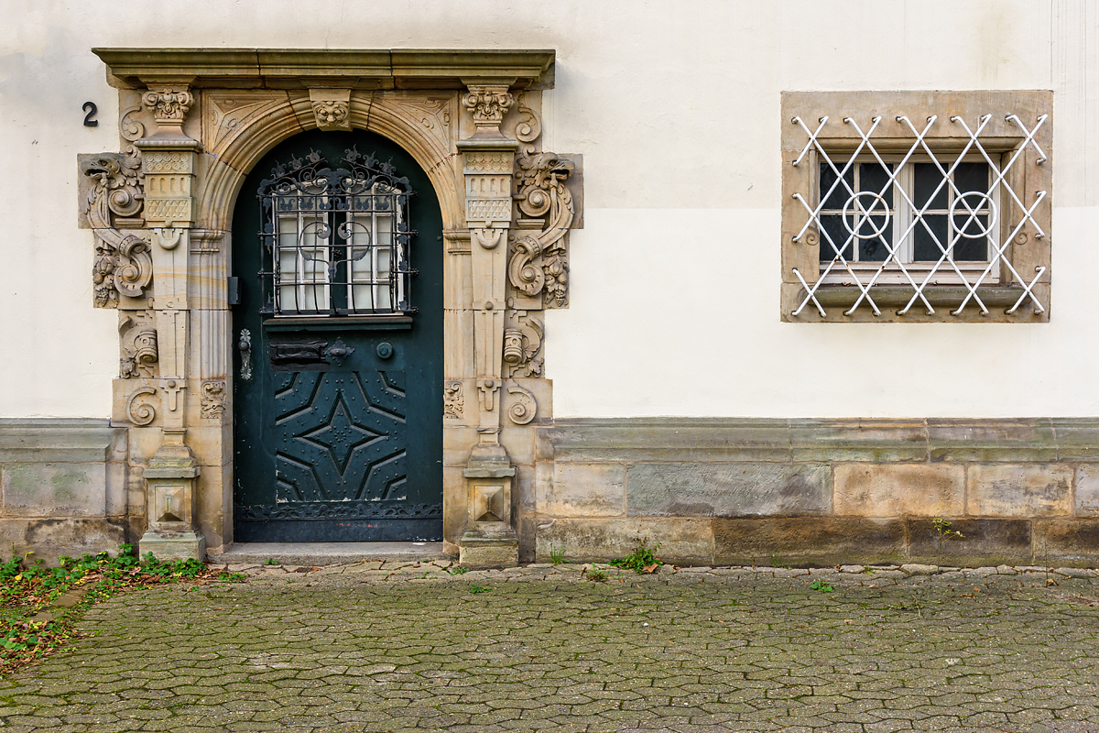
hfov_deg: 46.4
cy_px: 366
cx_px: 550
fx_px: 1282
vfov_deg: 31.9
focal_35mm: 42
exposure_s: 1/100
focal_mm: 28
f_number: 7.1
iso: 200
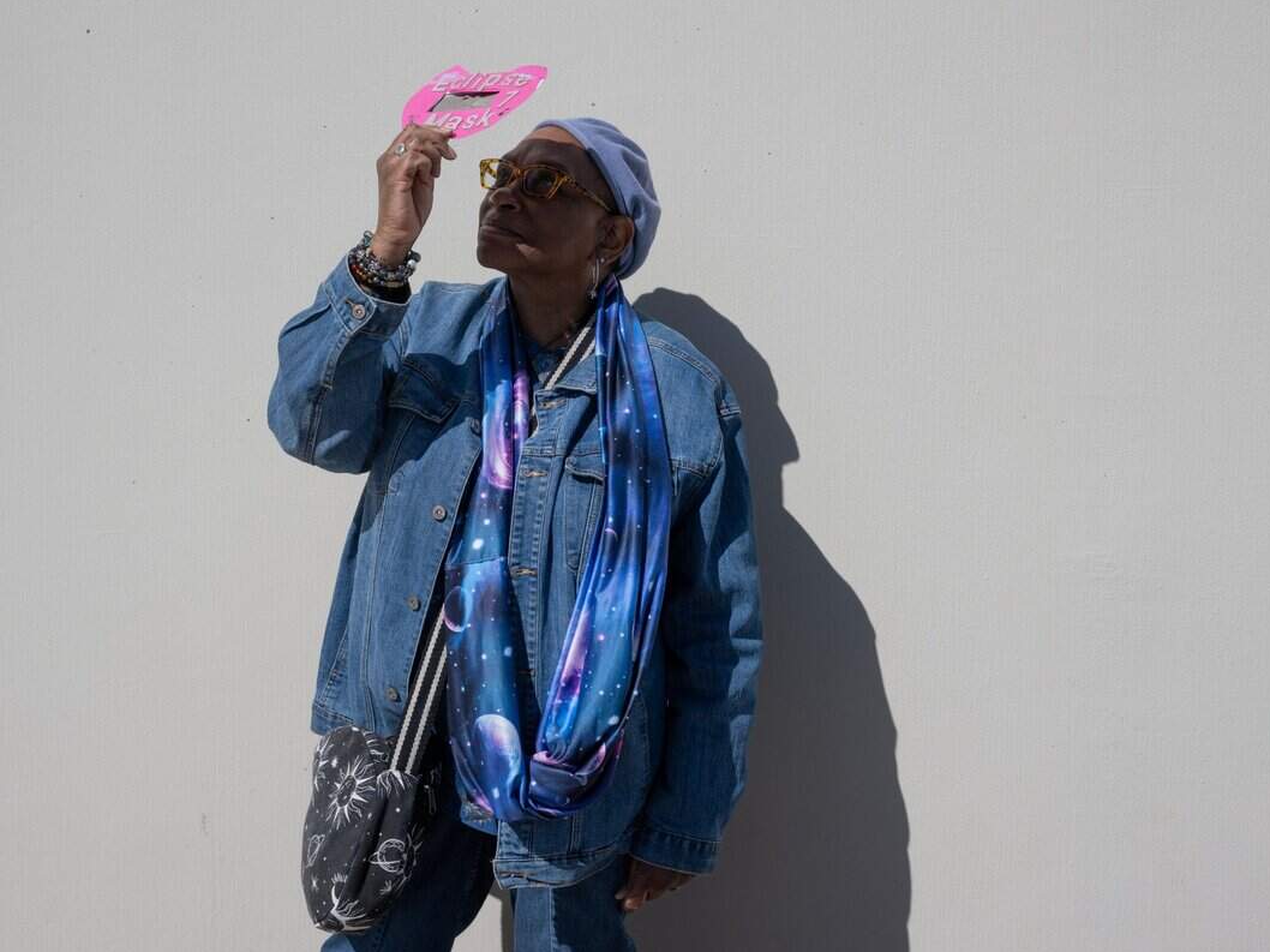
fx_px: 1761
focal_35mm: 48
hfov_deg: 39.6
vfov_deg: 30.3
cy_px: 477
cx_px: 682
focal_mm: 44
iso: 100
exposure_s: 1/500
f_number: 8
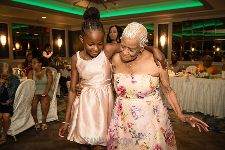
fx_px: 200
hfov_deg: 58.7
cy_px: 75
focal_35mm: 32
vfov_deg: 41.1
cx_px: 112
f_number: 3.5
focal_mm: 32
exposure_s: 1/160
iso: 1600
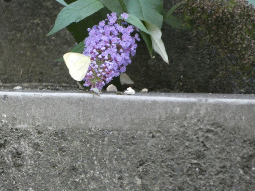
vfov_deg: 1.1
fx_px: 10091
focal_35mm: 1370
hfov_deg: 1.4
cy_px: 94
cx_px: 121
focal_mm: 215
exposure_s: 1/125
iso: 1600
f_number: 5.9
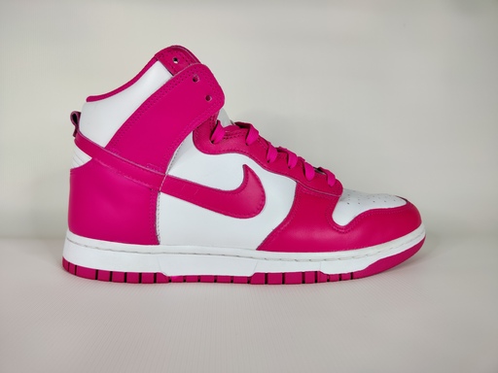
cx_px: 249
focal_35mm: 24
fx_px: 345
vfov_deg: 56.8
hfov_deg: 71.6
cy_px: 186
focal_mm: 5.59
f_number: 1.88
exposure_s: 1/100
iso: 174
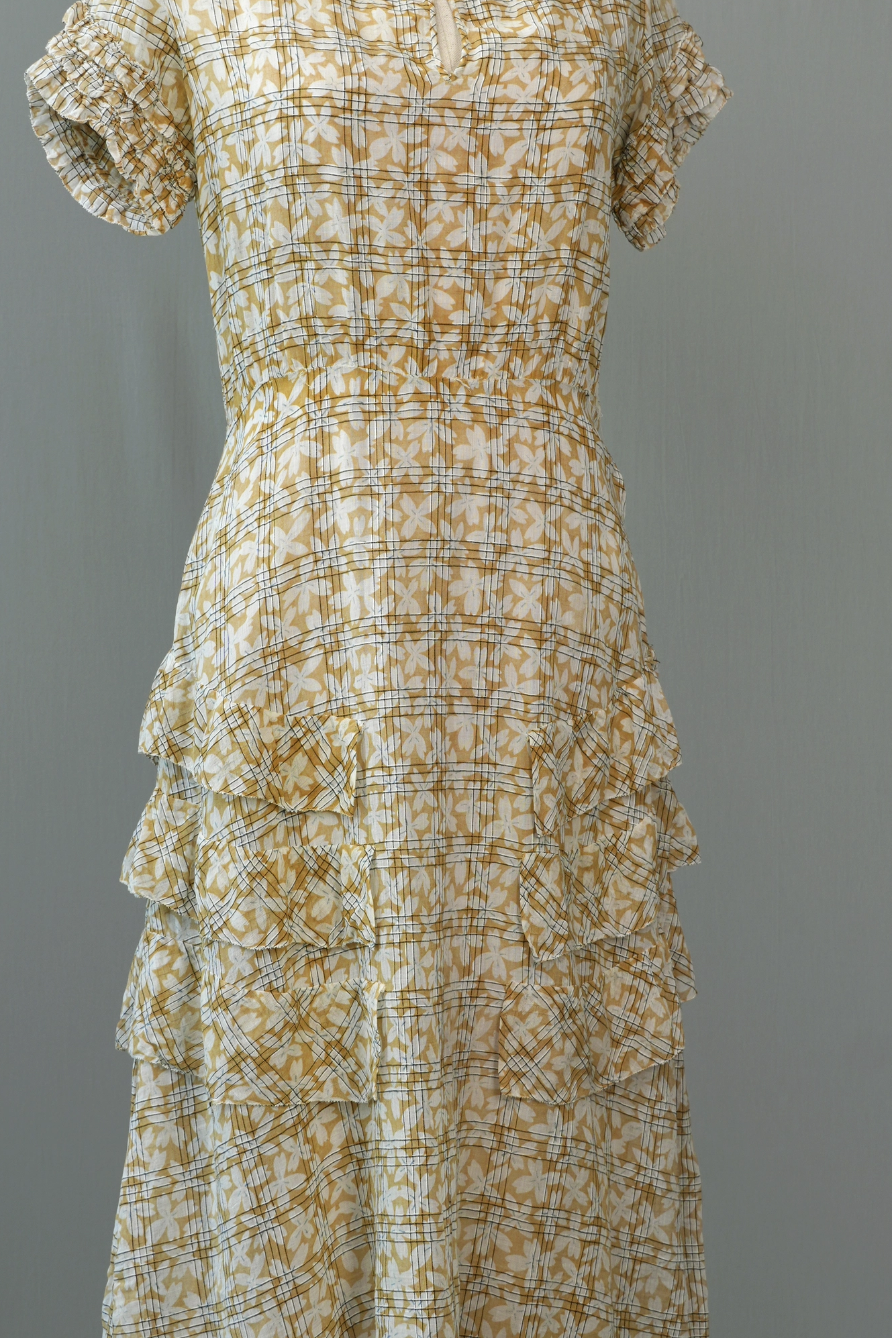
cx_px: 417
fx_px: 3382
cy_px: 597
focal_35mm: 91
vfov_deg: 22.4
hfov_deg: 15.0
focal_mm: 42
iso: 160
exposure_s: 1/30
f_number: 7.1
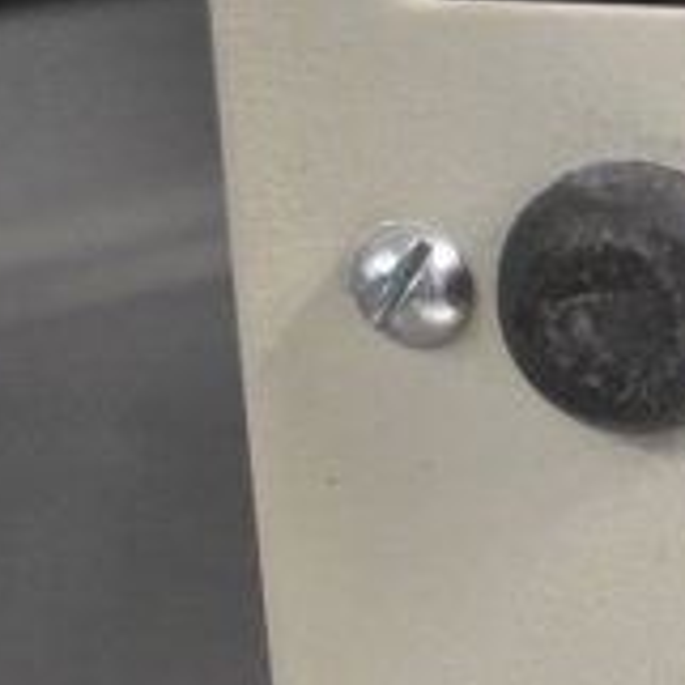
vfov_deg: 12.7
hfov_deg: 11.9
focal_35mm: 135
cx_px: 1230
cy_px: 776
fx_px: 3022
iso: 6400
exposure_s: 1/50
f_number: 4.2
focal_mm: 28
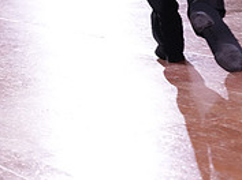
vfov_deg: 6.0
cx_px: 152
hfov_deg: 8.3
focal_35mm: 240
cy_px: -194
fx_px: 1674
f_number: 5
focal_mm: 76
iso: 5000
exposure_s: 1/320
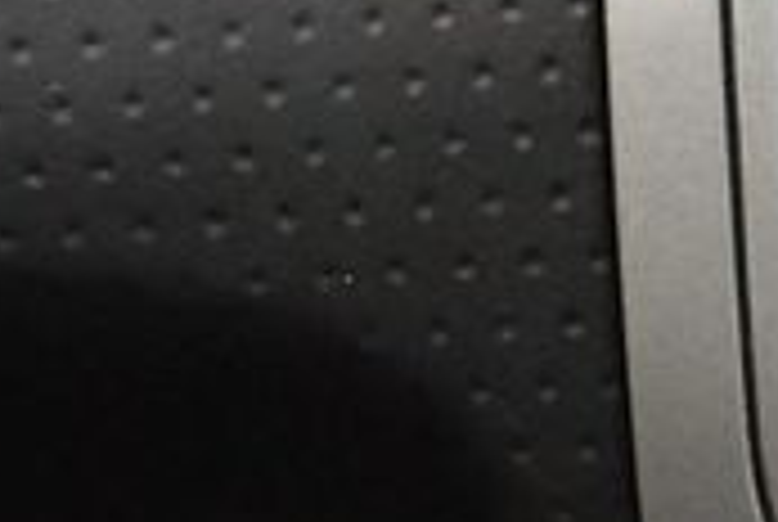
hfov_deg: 10.1
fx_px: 4156
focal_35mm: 192
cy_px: 180
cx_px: 1367
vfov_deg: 7.2
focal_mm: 26
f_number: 4
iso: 10000
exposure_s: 1/60
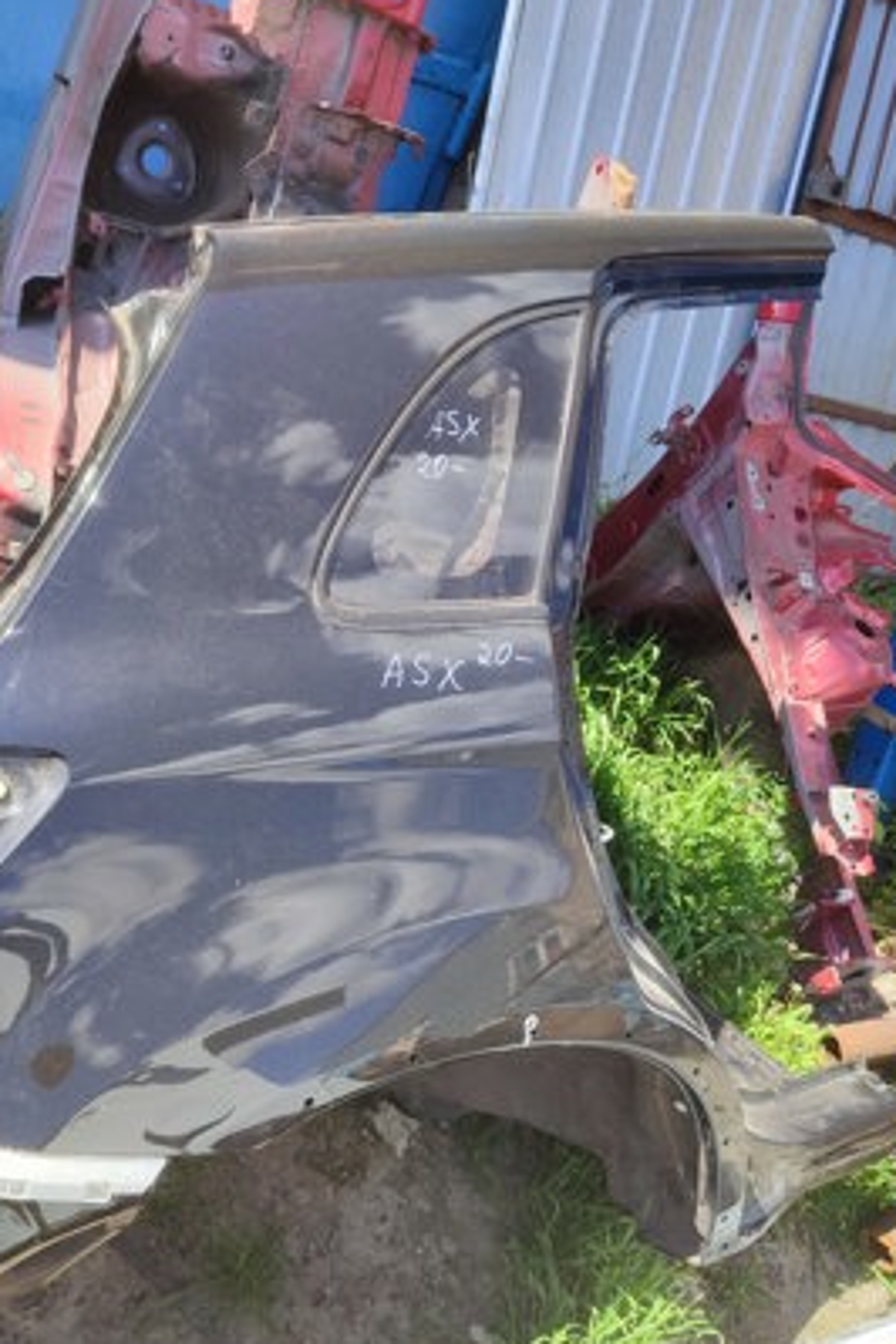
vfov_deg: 61.7
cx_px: 357
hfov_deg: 43.4
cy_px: 768
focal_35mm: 30
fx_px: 1120
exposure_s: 1/437
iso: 50
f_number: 1.89
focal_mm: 5.89
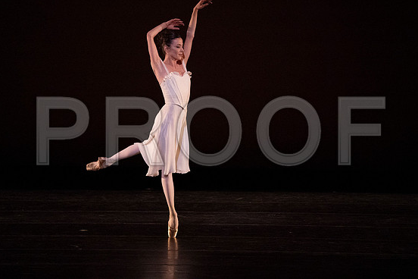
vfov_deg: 3.5
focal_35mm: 389
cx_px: 204
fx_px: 4516
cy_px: 133
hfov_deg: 5.3
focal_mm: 370
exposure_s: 1/400
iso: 20000
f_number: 5.6
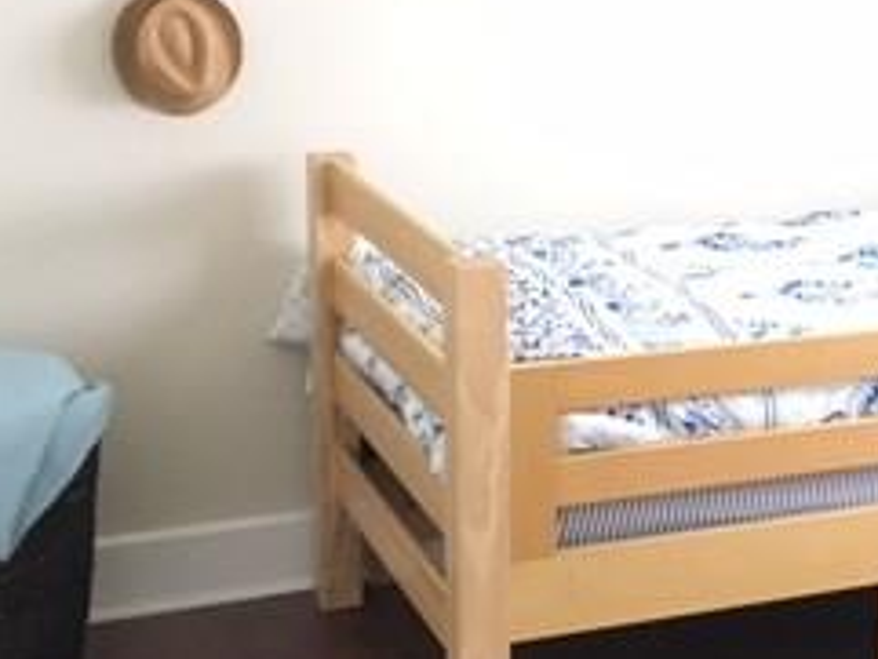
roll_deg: -1.2
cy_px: 182
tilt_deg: -9.4
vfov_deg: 19.1
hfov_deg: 24.0
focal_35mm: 77
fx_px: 1954
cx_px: 918
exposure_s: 1/15
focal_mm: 4.15
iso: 250
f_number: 2.2
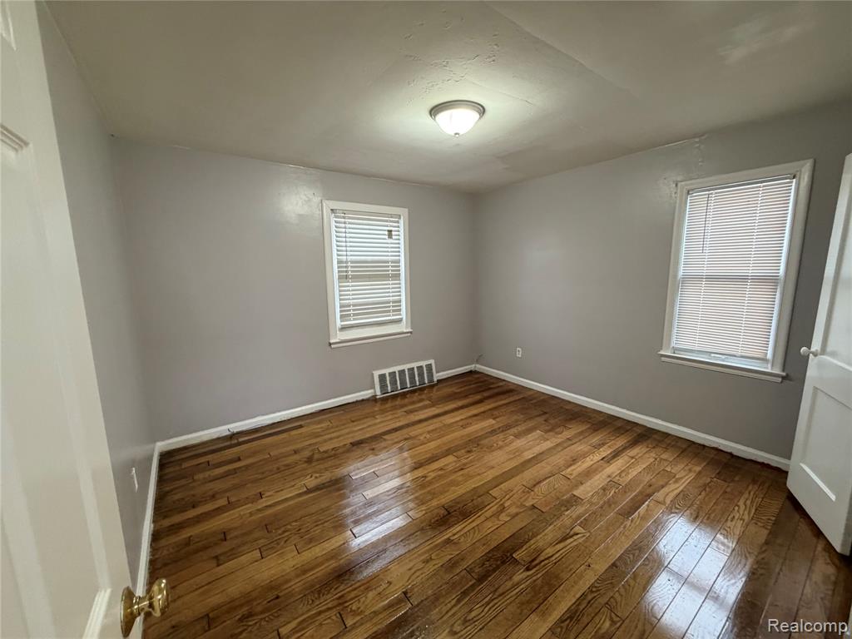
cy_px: 320
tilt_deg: -8.6
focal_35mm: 14
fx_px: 345
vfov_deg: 85.7
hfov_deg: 102.1
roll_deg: +2.5
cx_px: 426
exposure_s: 1/60
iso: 320
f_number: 2.2
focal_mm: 2.22
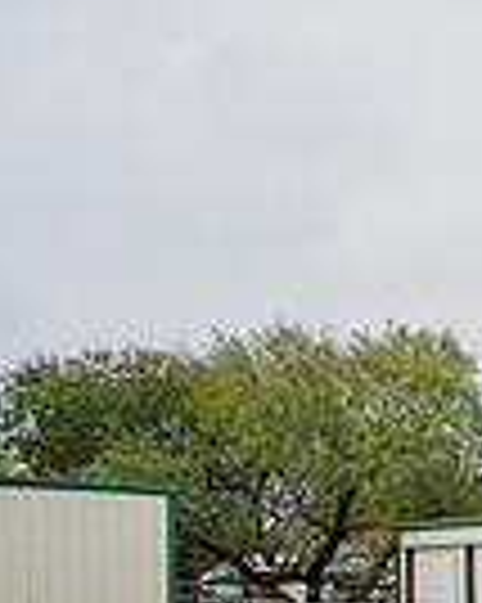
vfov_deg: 27.7
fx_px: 1143
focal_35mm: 64
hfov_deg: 15.0
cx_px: 1140
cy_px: 612
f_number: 4
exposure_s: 1/500
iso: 100
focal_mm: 14
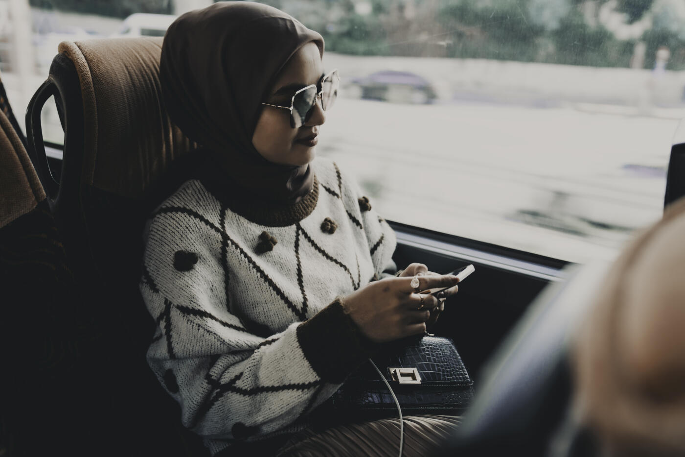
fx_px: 628
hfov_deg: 57.2
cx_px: 342
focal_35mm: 33
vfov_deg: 40.0
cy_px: 228
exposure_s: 1/60
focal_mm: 33
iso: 100
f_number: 2.8
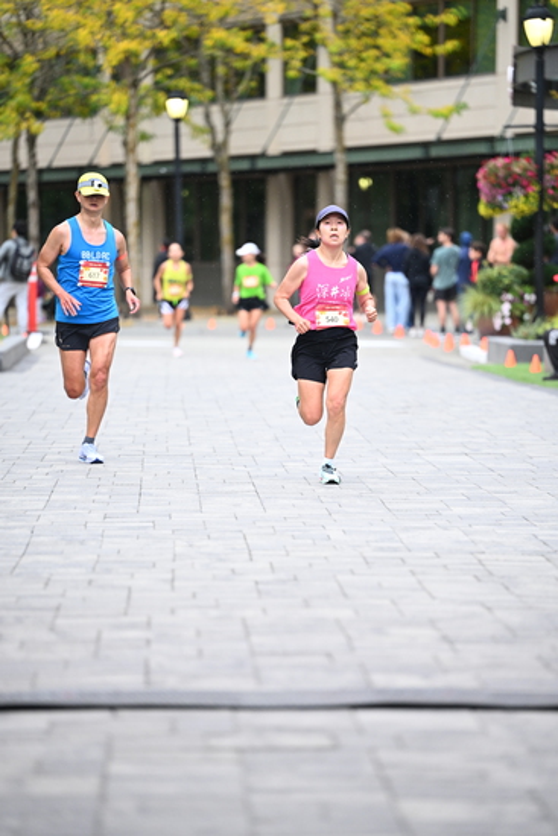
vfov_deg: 12.8
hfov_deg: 8.6
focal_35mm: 160
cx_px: 279
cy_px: 418
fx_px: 3717
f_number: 2.8
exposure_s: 1/1250
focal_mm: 160
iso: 1250
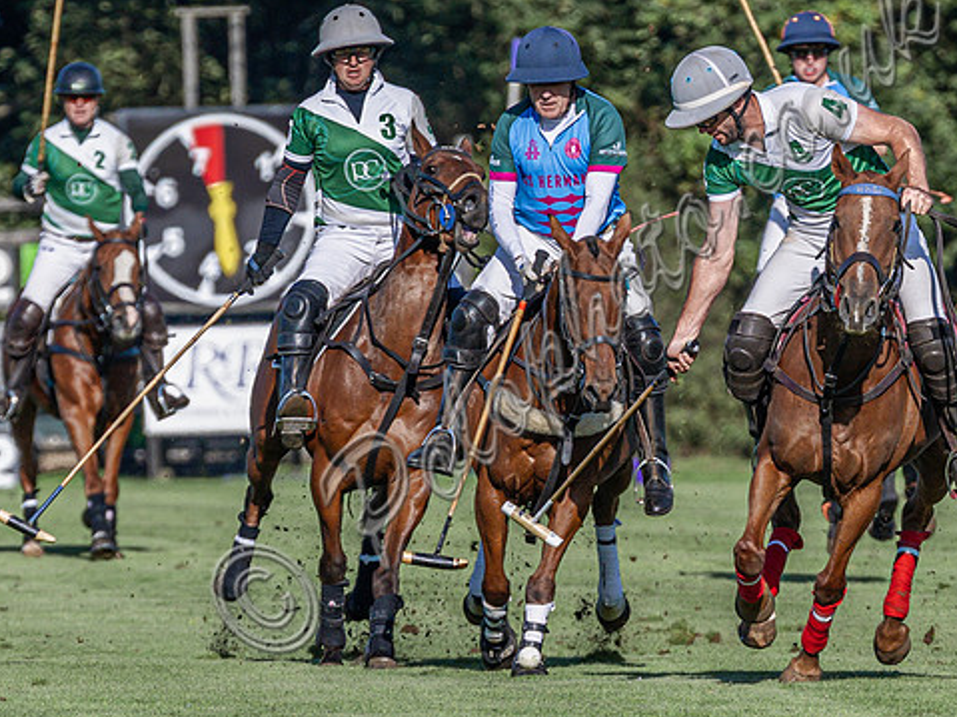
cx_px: 457
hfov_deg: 2.0
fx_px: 27667
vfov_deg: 1.5
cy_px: 722
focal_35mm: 1001
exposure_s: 1/2000
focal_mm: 280
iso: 250
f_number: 5.3
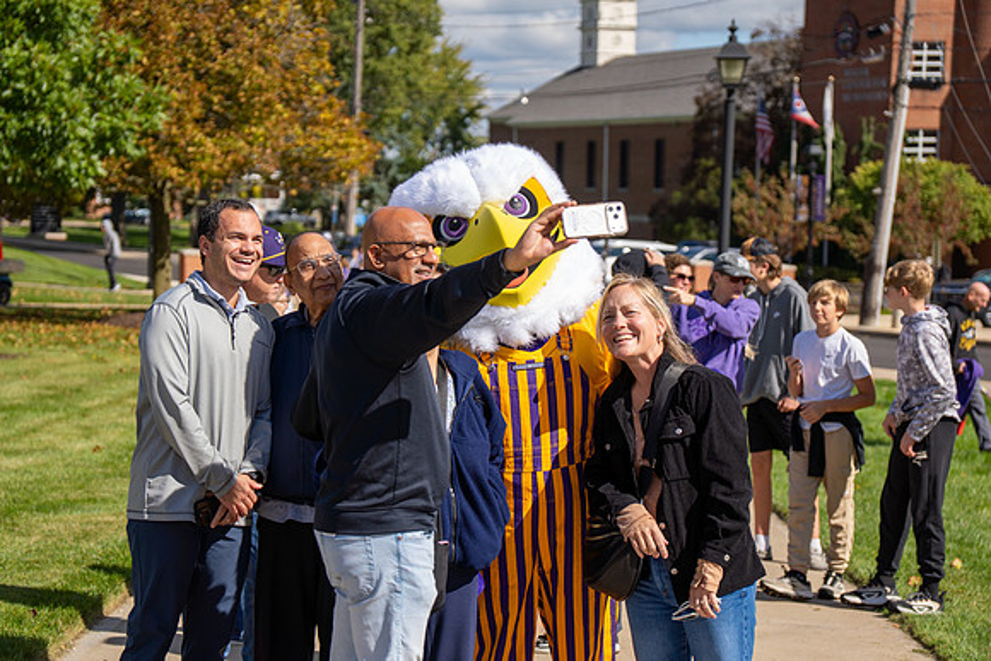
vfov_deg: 15.5
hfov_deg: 23.0
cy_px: 330
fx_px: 2437
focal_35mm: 88
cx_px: 496
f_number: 2.8
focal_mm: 59
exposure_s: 1/2000
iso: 100
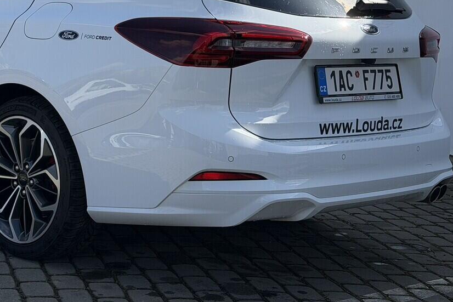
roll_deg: -2.9
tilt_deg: -2.4
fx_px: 1095
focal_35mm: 87
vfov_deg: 15.5
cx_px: 70
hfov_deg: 22.9
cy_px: 21
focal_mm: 6.76
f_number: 1.78
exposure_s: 1/4329
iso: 64
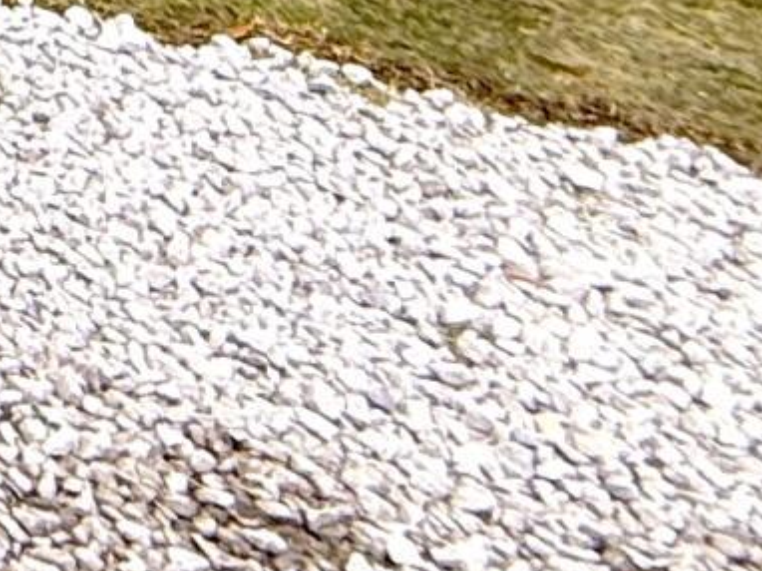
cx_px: -1664
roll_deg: +0.9
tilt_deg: -10.5
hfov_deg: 10.6
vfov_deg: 10.7
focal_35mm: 110
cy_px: -954
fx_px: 2420
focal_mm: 2.22
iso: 50
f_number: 2.2
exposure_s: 1/559
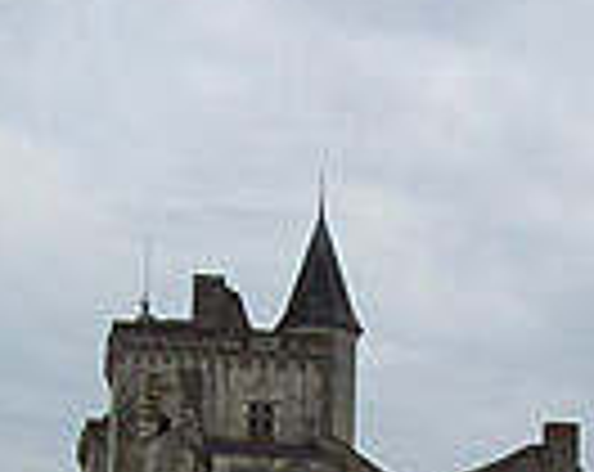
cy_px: 584
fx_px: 2105
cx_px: 387
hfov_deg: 16.0
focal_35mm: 120
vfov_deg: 12.5
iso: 80
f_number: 4.8
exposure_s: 1/1135
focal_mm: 6
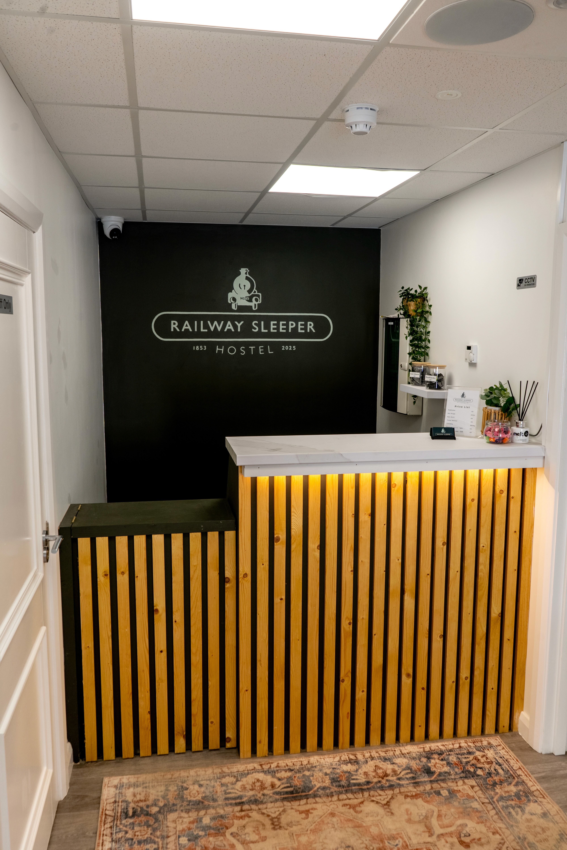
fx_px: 661
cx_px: 284
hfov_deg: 46.4
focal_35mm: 28
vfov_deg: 65.5
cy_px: 425
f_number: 9
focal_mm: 28
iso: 1000
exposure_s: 1/50
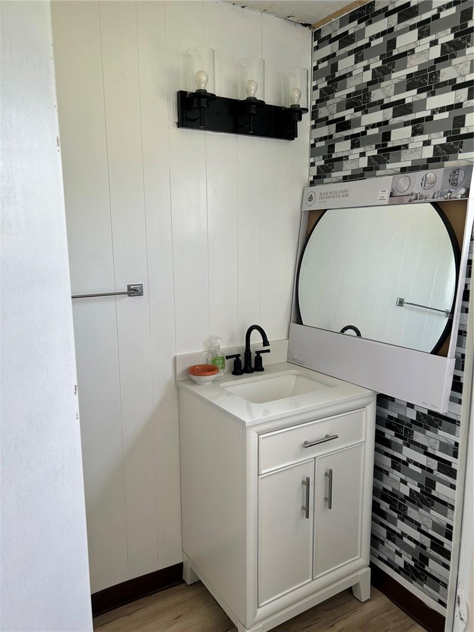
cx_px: 237
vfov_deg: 67.3
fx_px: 475
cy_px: 316
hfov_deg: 53.1
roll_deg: +0.0
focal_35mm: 26
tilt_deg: -9.4
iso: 40
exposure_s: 1/121
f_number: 1.5
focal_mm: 5.7
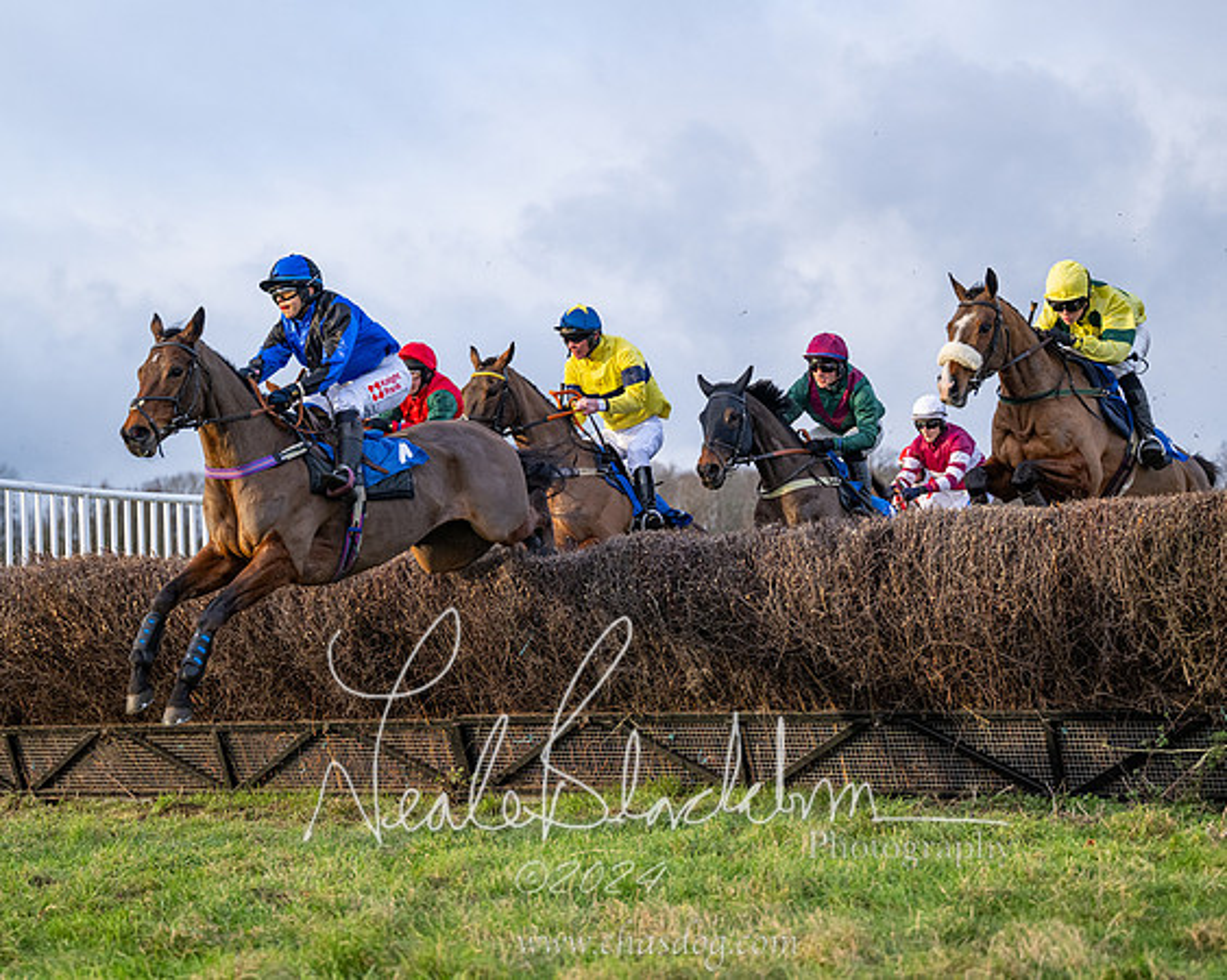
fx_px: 2862
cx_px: 554
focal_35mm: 79
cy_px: 490
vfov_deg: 19.4
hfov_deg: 24.2
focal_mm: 70
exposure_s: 1/2500
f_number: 2.8
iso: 800
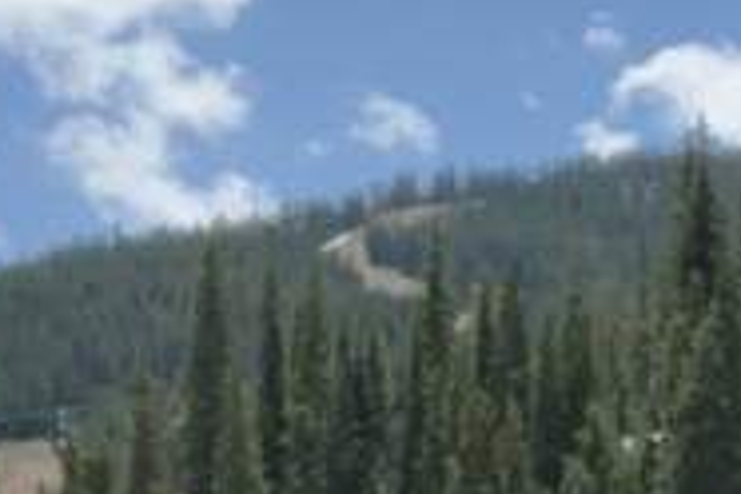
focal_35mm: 183
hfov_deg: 11.1
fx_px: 3766
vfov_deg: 7.2
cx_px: 709
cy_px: 1048
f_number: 2.2
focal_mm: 2.87
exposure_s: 1/604
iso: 16
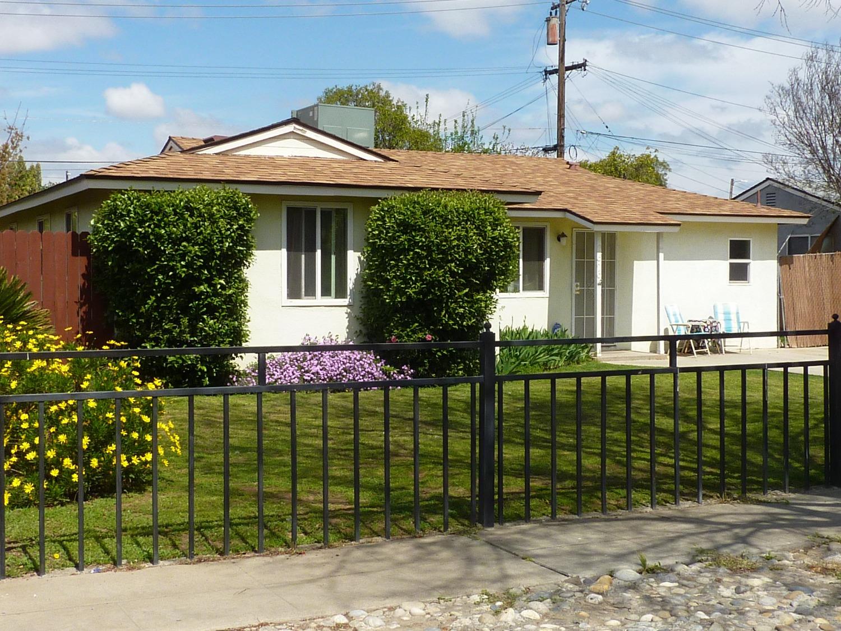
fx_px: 1166
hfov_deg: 39.7
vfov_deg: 30.3
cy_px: 316
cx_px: 420
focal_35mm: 48
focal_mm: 4.4
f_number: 5.6
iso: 100
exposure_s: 1/400
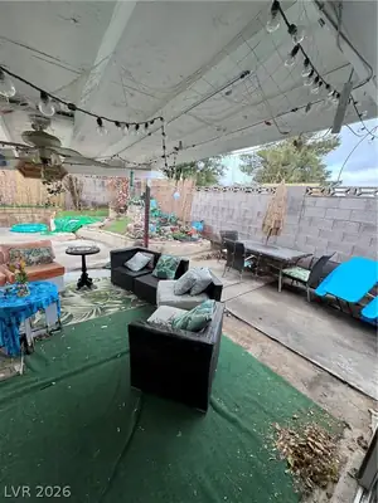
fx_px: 204
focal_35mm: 14
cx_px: 189
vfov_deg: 102.1
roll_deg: -5.1
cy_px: 252
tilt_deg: -14.5
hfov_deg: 85.7
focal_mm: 2.22
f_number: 2.2
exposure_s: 1/99
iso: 64
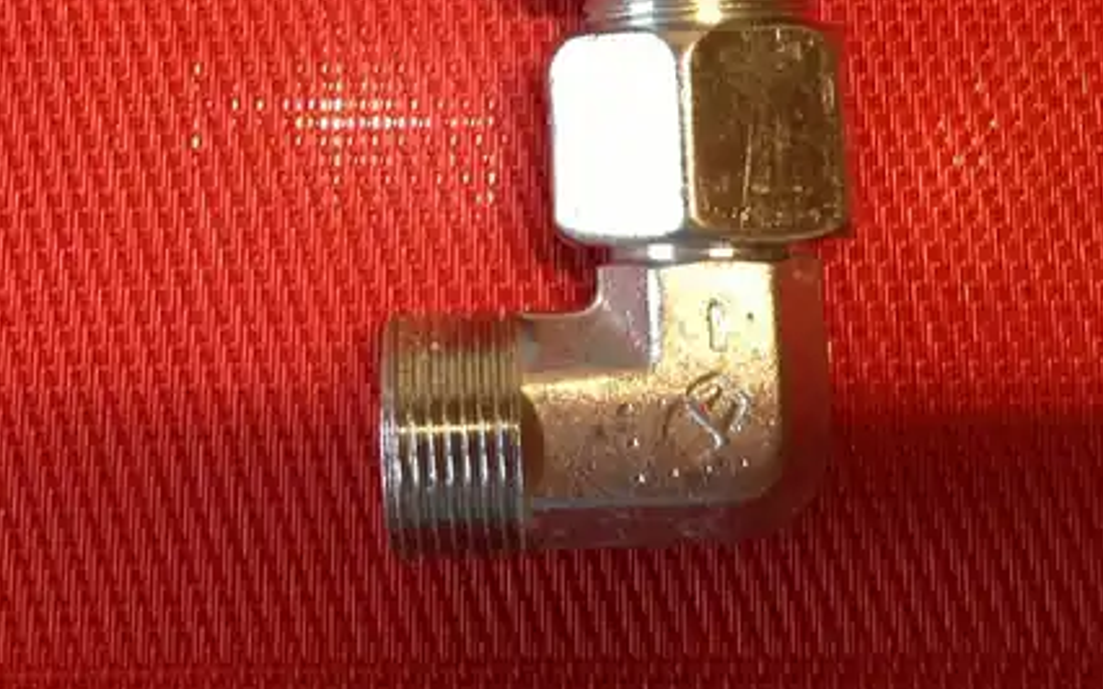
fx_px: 2615
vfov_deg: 14.3
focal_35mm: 87
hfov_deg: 23.8
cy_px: -246
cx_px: 482
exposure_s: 1/15
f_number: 2.4
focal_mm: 4.28
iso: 125
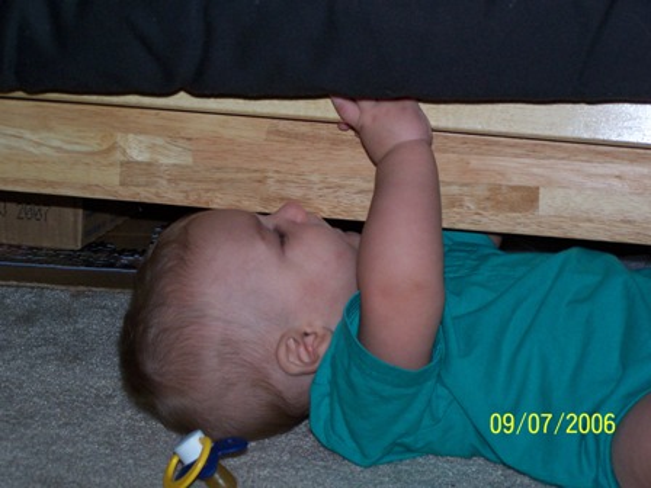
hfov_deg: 20.9
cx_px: 326
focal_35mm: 94
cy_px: 244
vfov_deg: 15.7
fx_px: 1768
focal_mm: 15.6
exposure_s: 1/90
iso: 140
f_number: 3.2
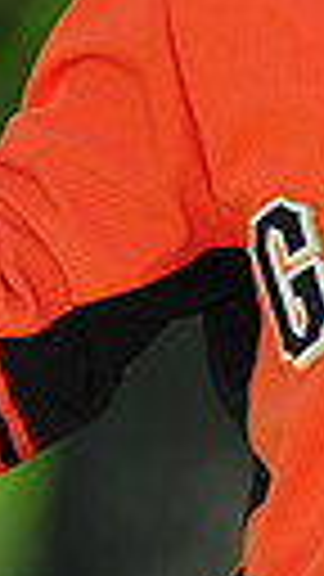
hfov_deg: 1.6
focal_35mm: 780
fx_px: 11913
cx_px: 567
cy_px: -220
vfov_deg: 2.8
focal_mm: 165
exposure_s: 1/640
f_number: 4.5
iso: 200
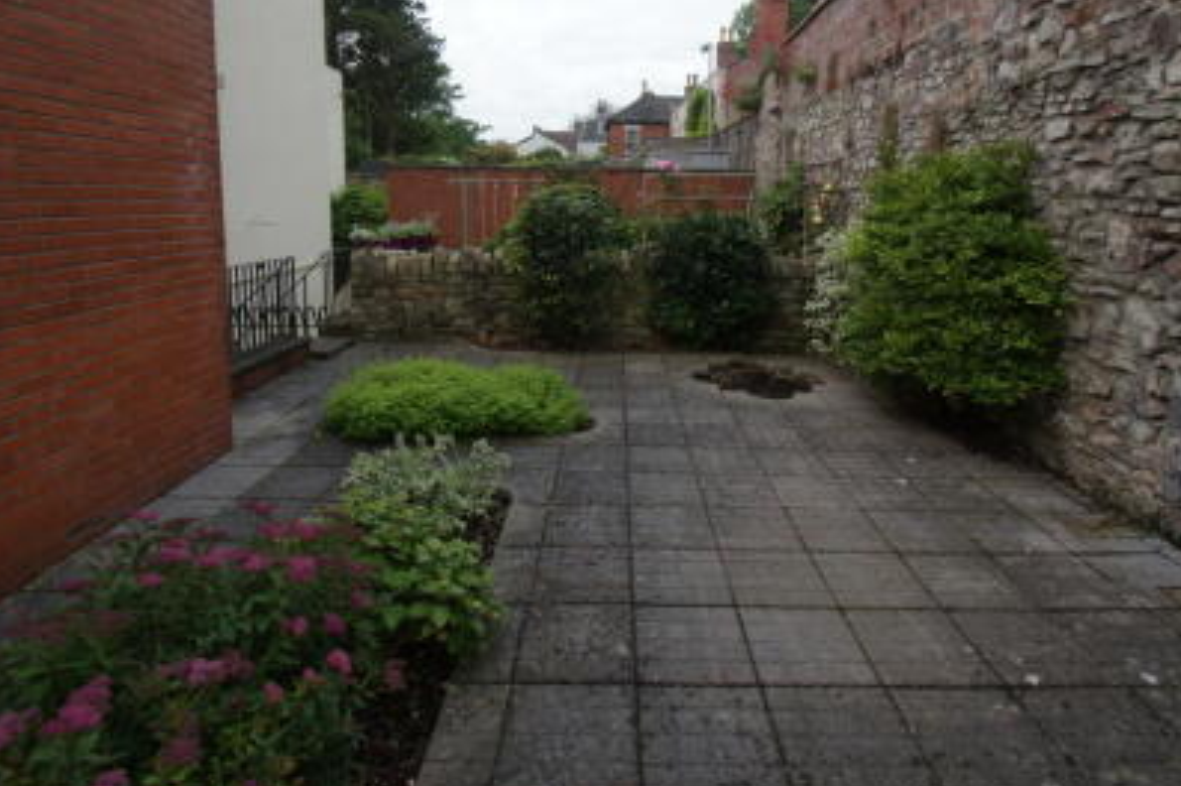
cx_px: 631
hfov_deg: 89.9
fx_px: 590
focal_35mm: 18
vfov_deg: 67.2
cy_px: 371
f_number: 10
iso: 100
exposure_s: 1/125
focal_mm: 10
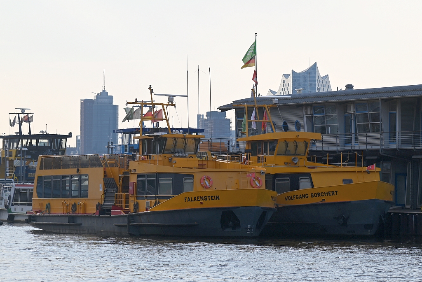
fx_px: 1408
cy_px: 141
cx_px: 211
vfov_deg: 11.4
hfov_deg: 17.0
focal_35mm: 120
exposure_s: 1/500
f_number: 5.6
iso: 100
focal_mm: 120
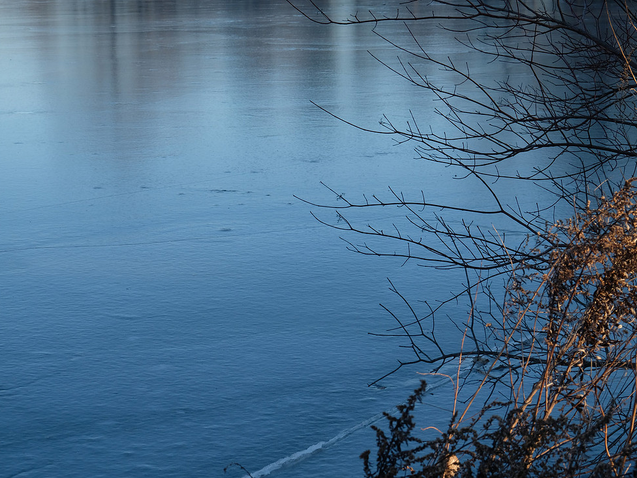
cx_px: 308
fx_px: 1656
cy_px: 239
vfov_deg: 16.4
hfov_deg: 21.8
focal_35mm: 90
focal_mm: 55
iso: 400
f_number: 18
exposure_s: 1/50
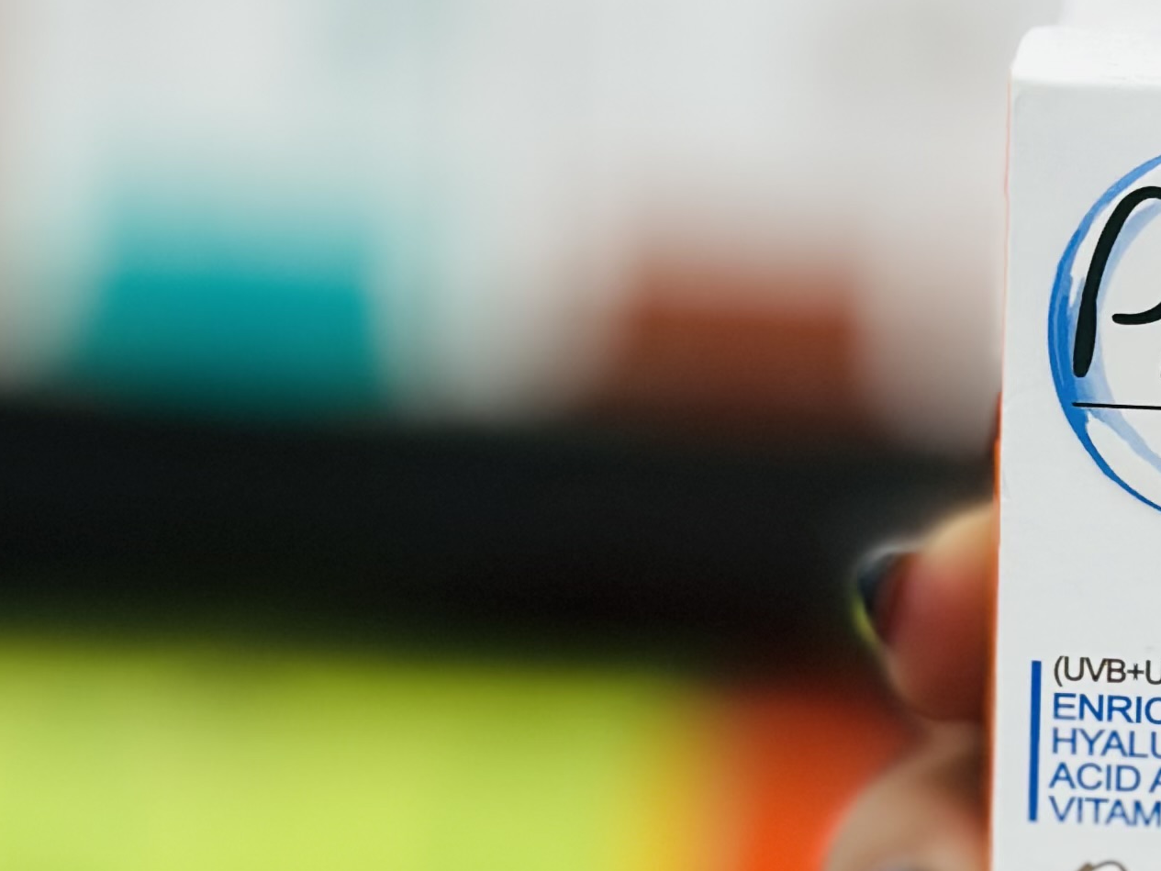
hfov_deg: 12.7
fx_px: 5132
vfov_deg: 9.6
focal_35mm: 153
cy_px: 906
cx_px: 1305
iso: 80
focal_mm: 6.86
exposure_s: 1/100
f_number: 1.78
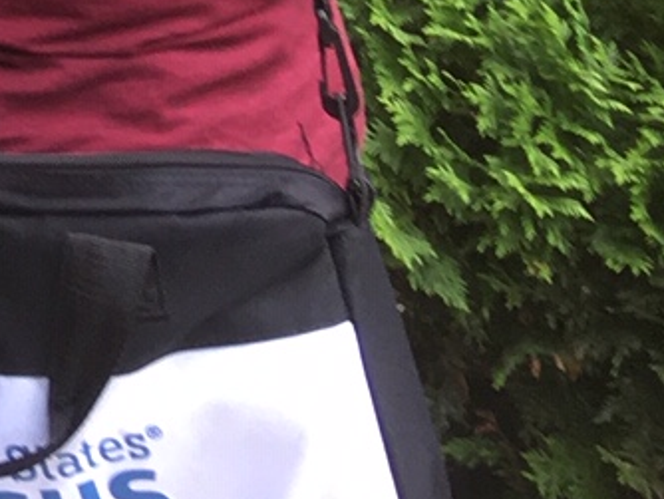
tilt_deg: -3.9
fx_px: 3359
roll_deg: +2.6
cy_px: -911
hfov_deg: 9.4
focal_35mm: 175
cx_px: -1177
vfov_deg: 7.6
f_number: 2.2
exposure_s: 1/60
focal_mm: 4.15
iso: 25
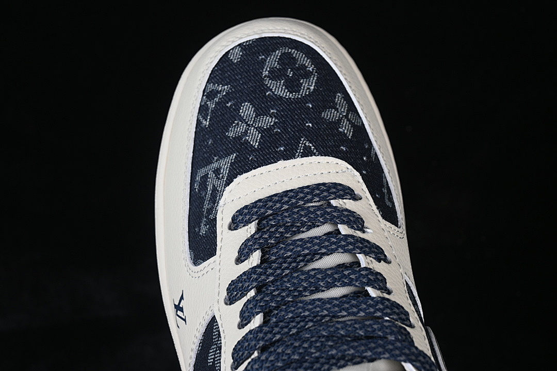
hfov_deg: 27.0
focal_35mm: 75
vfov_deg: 18.2
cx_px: 278
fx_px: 1160
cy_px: 186
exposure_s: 1/60
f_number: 7.1
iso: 160
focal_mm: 50
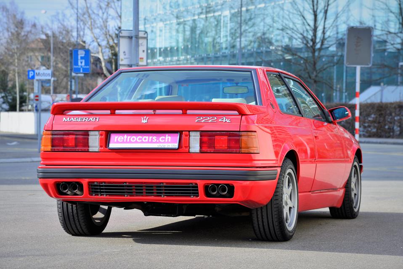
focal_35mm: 120
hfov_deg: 17.1
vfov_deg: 11.4
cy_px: 134
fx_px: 1344
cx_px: 202
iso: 100
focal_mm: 120
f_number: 8
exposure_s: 1/100
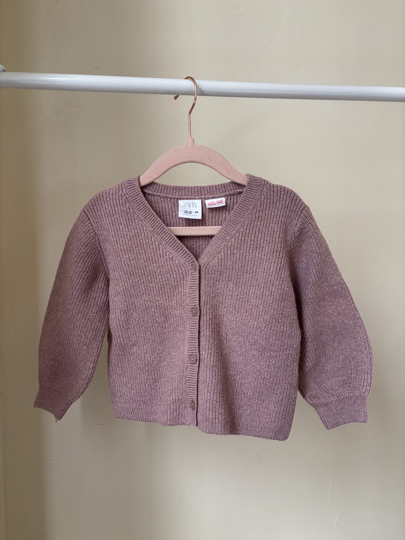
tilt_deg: -1.5
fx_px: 406
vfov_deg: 67.3
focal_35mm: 26
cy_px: 270
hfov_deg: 53.1
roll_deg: +0.9
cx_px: 202
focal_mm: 5.96
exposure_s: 1/60
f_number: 1.6
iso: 200
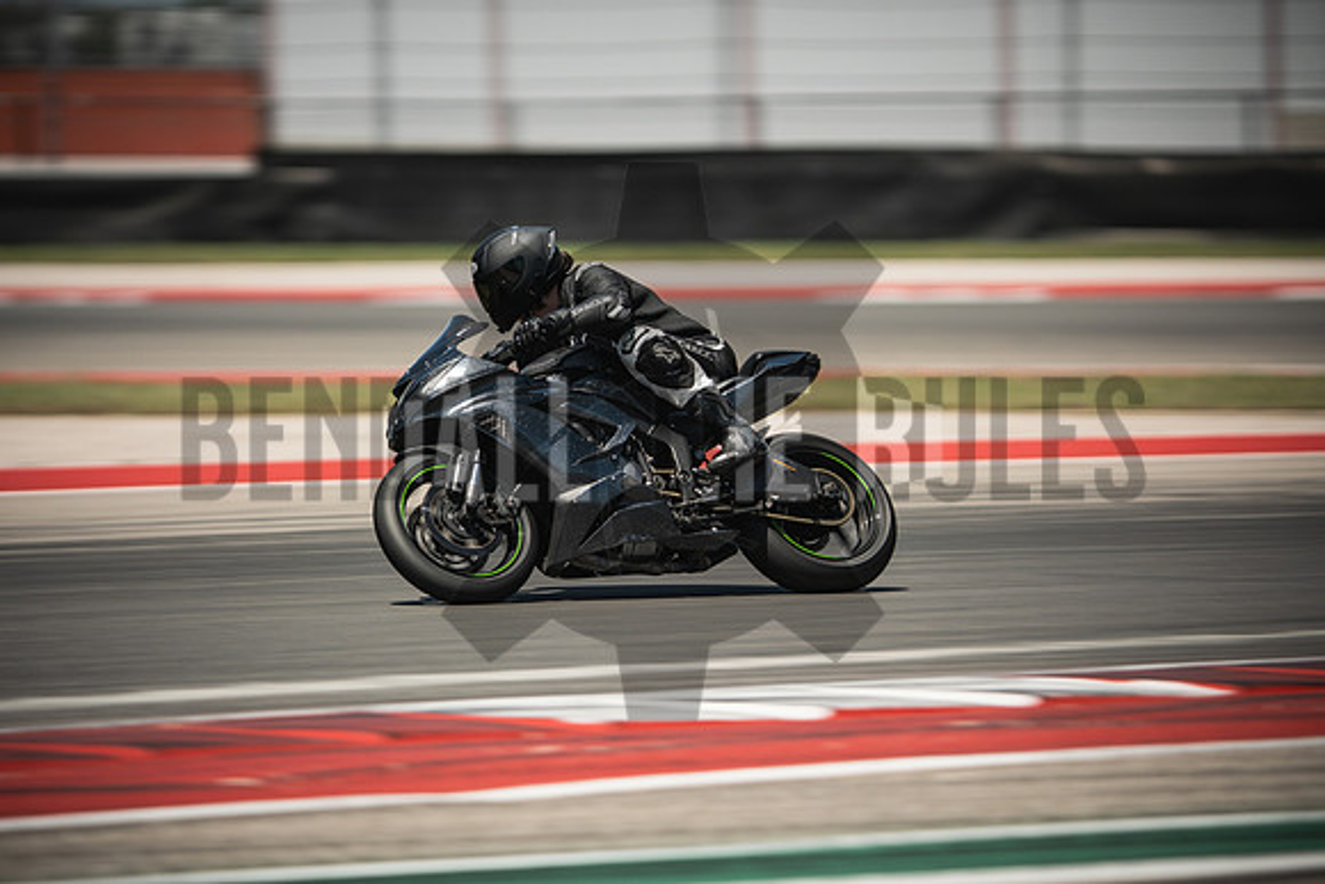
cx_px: 662
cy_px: 442
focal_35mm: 300
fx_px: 11044
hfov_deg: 6.9
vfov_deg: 4.6
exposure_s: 1/250
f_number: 2
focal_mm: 200
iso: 160
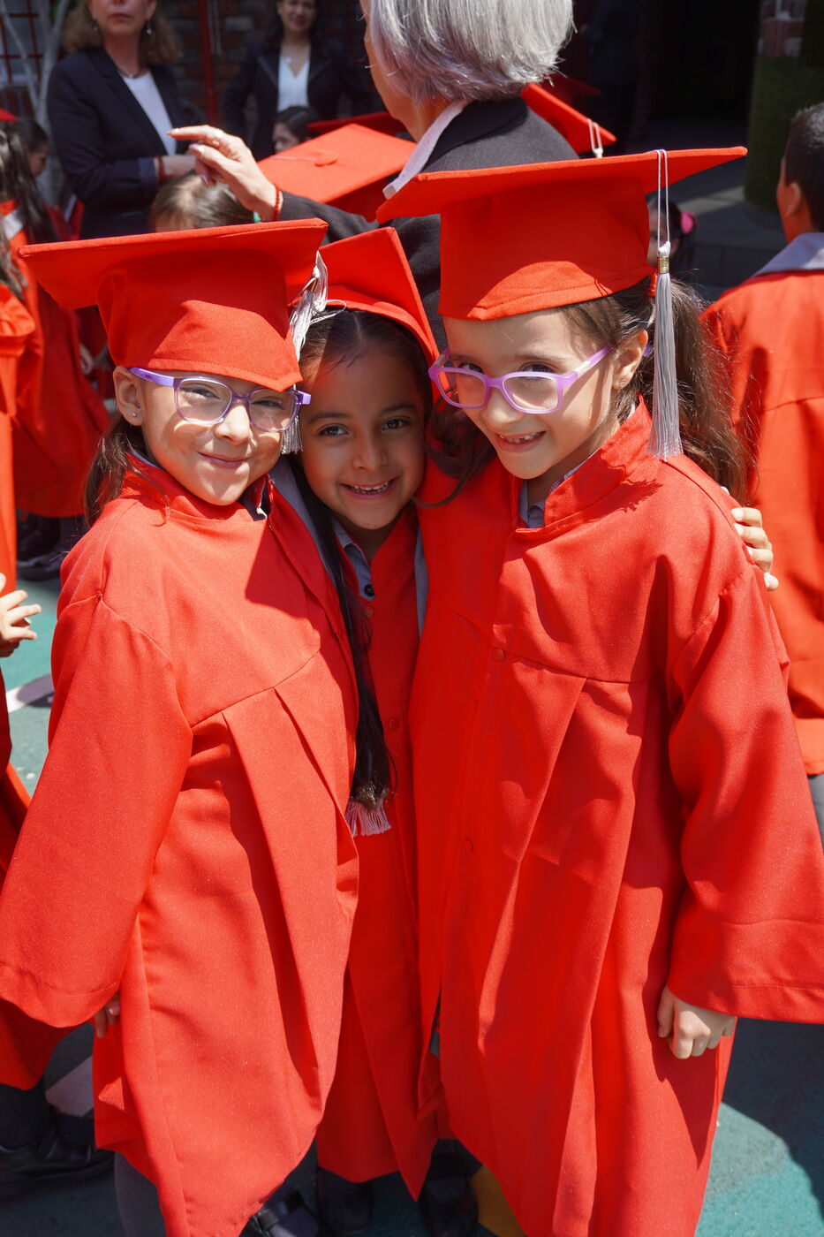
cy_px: 618
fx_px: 1185
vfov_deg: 55.1
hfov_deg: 38.4
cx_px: 412
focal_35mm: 34
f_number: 4.5
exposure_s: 1/320
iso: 100
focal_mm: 23
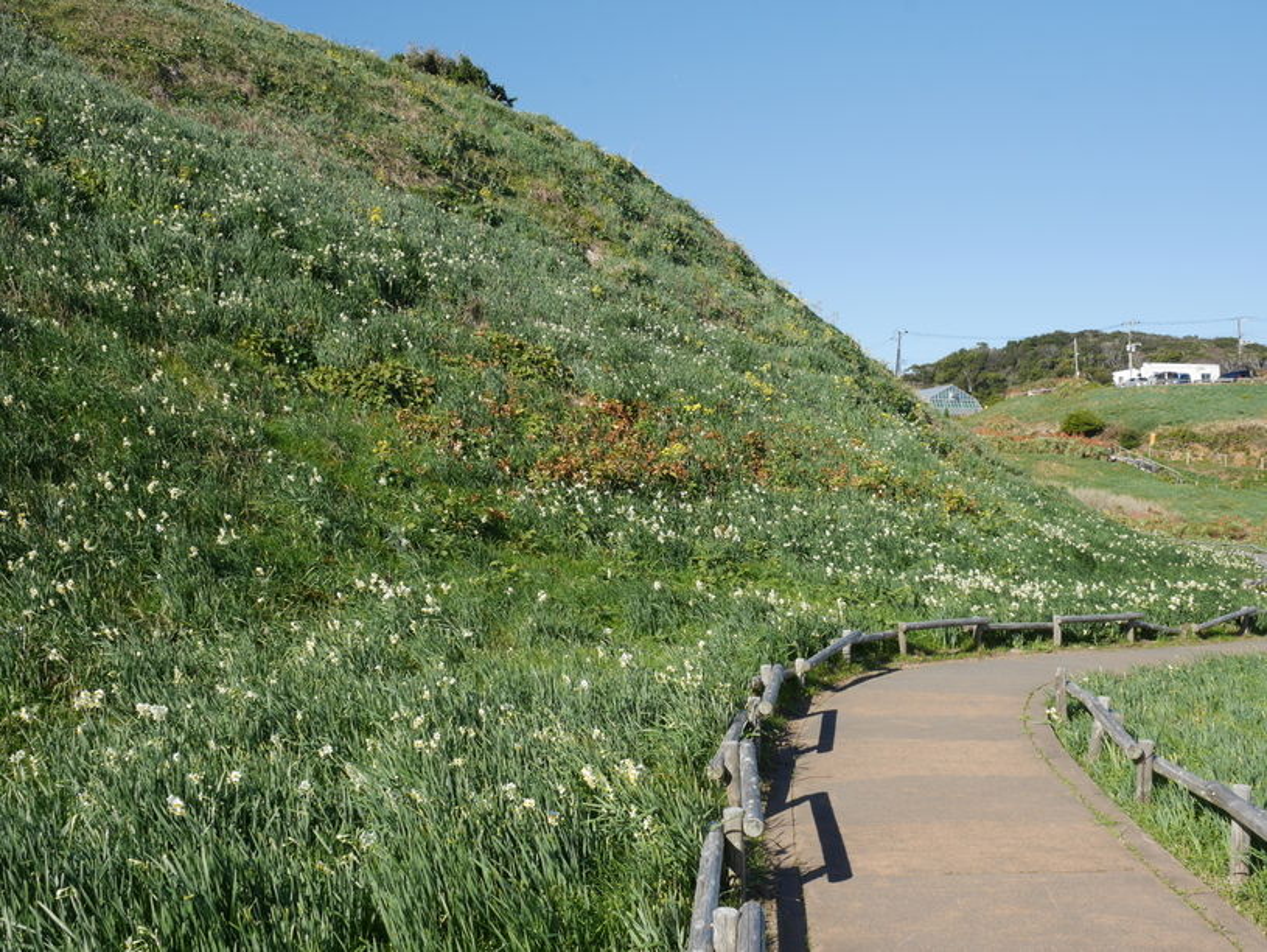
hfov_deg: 53.9
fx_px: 1245
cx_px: 634
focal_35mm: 34
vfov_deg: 41.8
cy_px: 476
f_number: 8
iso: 200
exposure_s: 1/400
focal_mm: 17
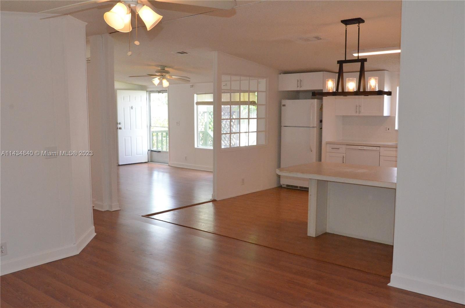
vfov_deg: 36.7
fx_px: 464
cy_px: 154
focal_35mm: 36
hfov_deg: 53.2
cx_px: 232
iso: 5000
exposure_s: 1/250
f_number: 10
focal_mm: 24
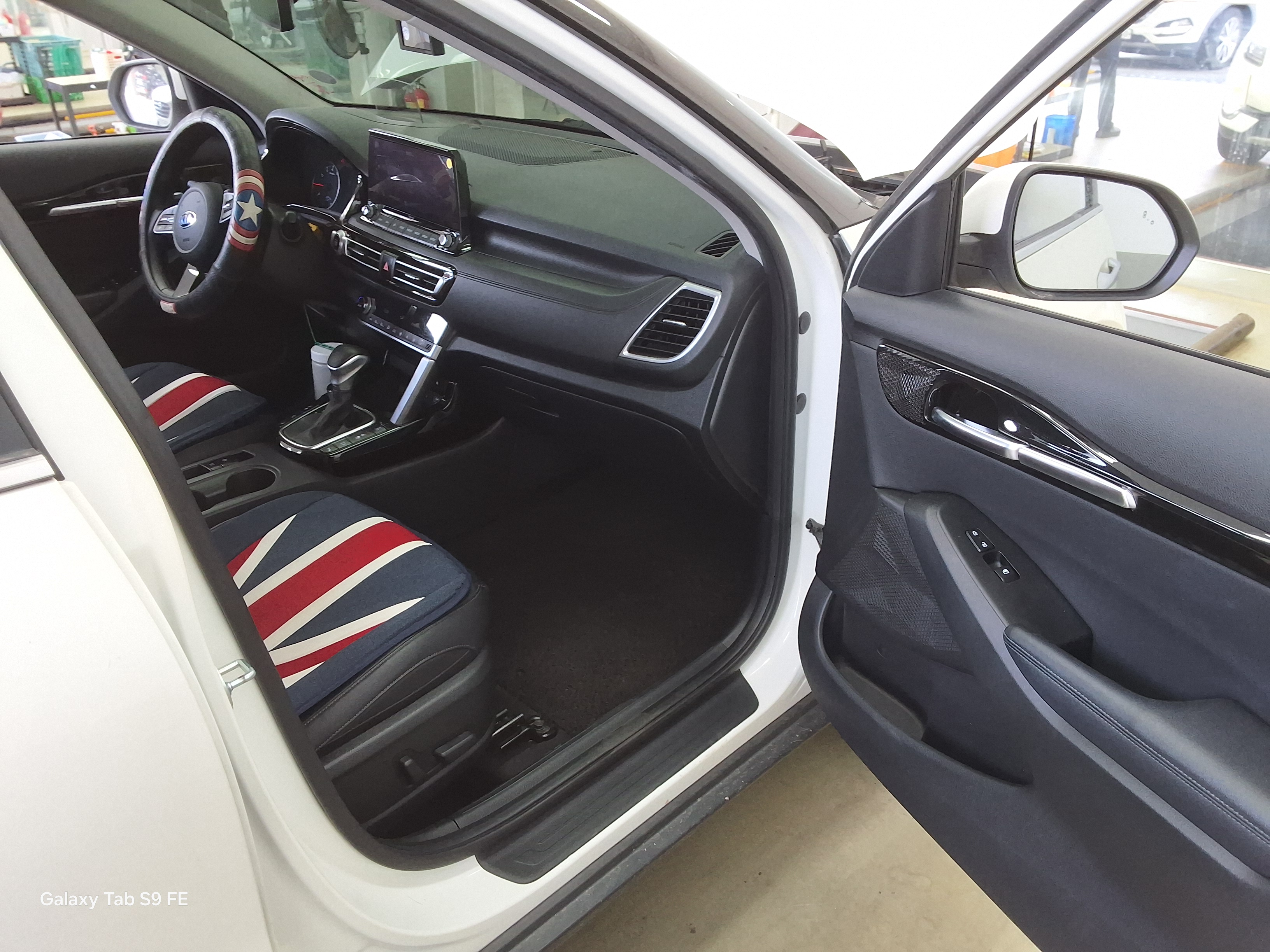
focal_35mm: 28
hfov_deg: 63.4
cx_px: 635
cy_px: 476
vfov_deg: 49.7
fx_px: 1027
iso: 40
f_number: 1.9
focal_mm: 2.91
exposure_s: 1/40
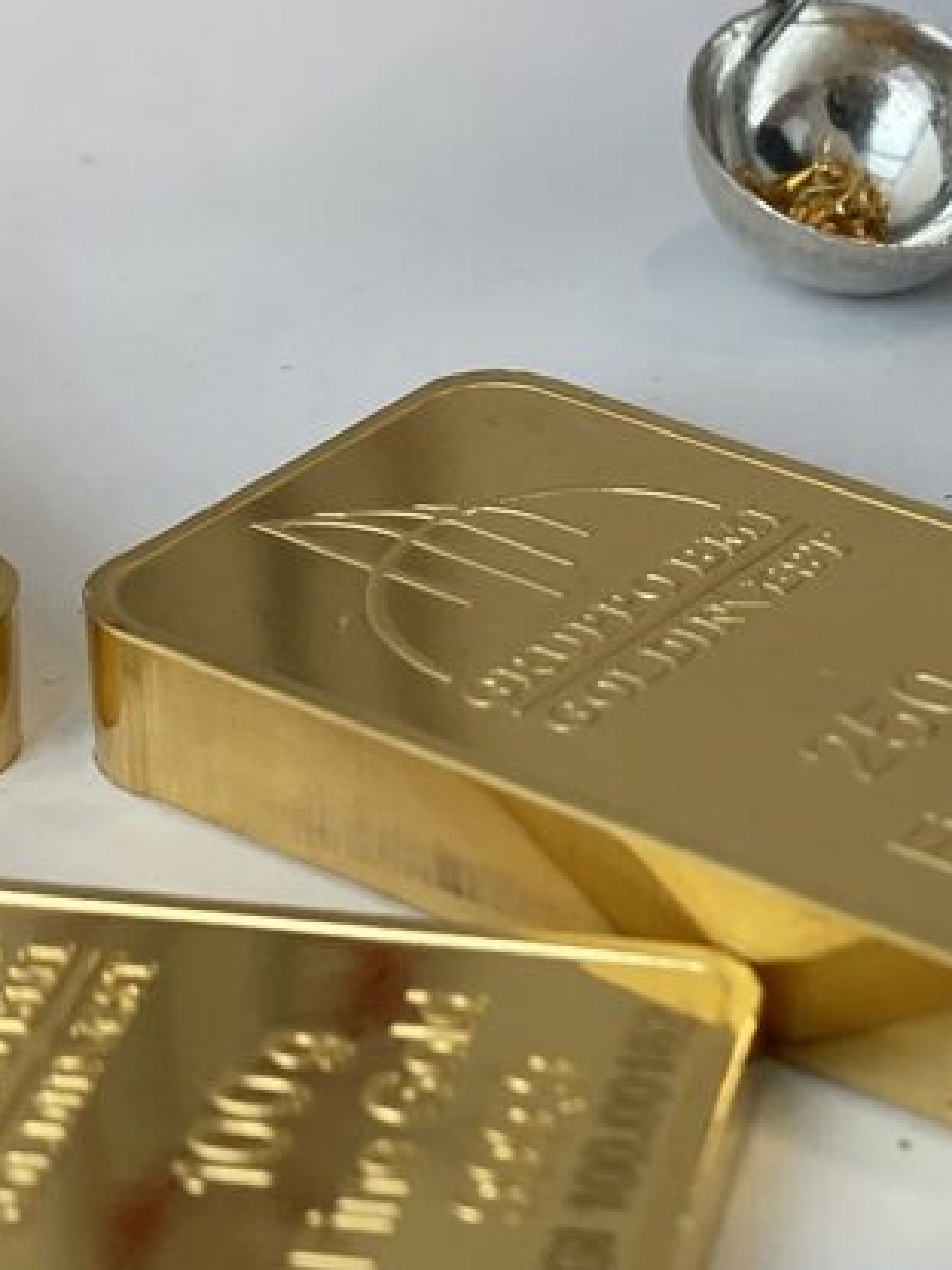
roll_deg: +0.6
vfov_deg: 15.6
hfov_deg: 11.7
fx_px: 4620
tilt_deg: -28.2
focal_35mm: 126
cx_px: 799
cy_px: 565
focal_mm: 6
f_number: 2
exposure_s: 1/100
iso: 64
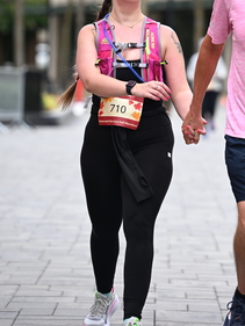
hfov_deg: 5.9
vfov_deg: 7.8
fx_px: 2395
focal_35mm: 254
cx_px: 191
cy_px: 56
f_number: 2.8
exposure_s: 1/1600
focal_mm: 135
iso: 640
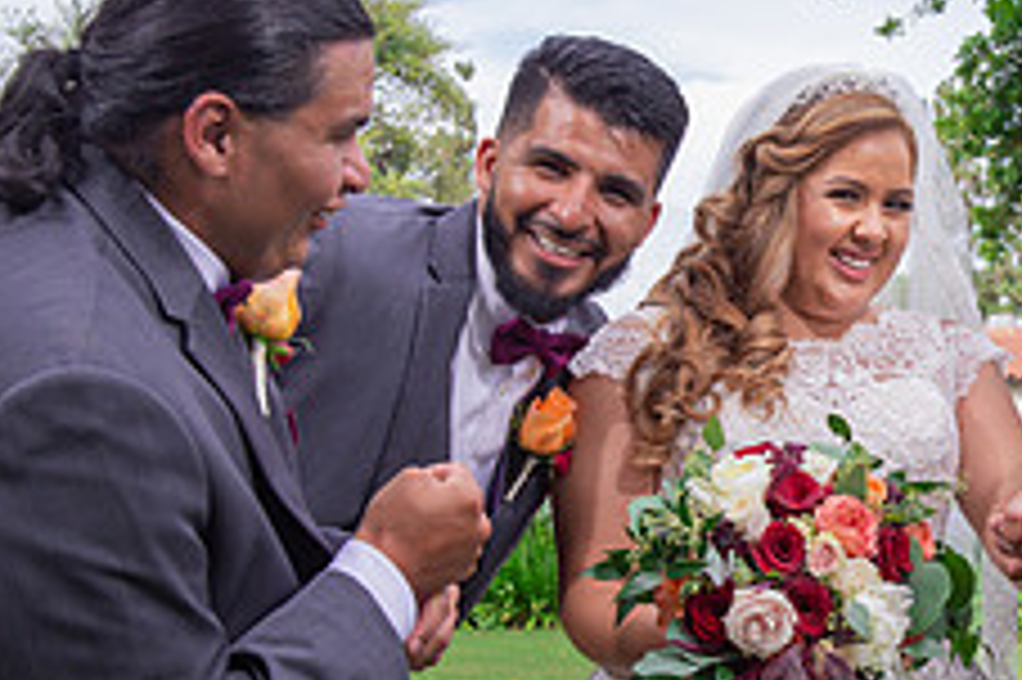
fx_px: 2752
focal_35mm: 97
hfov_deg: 20.8
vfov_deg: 14.1
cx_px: 833
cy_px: 387
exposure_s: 1/250
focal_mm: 38
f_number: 7.1
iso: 400
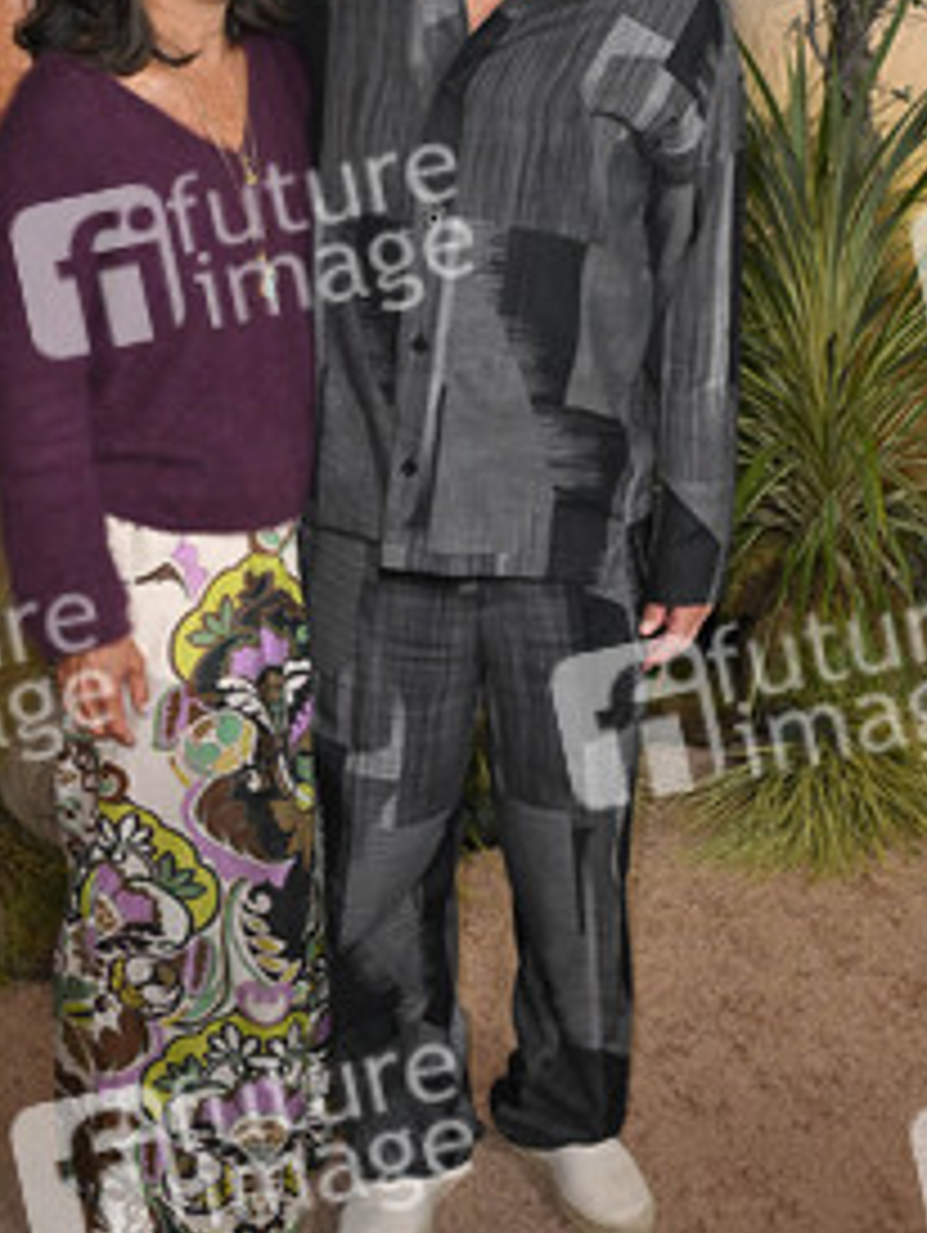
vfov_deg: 38.7
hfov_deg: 29.6
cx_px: 374
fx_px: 1747
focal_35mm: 49
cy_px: 477
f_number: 6.3
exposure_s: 1/250
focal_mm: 35
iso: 1000
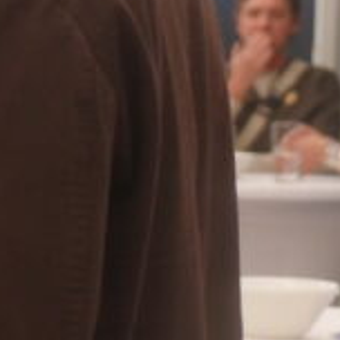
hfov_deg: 6.4
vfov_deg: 7.0
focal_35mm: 250
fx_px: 2778
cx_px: -655
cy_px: 179
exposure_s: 1/60
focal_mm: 21
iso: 500
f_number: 2.8
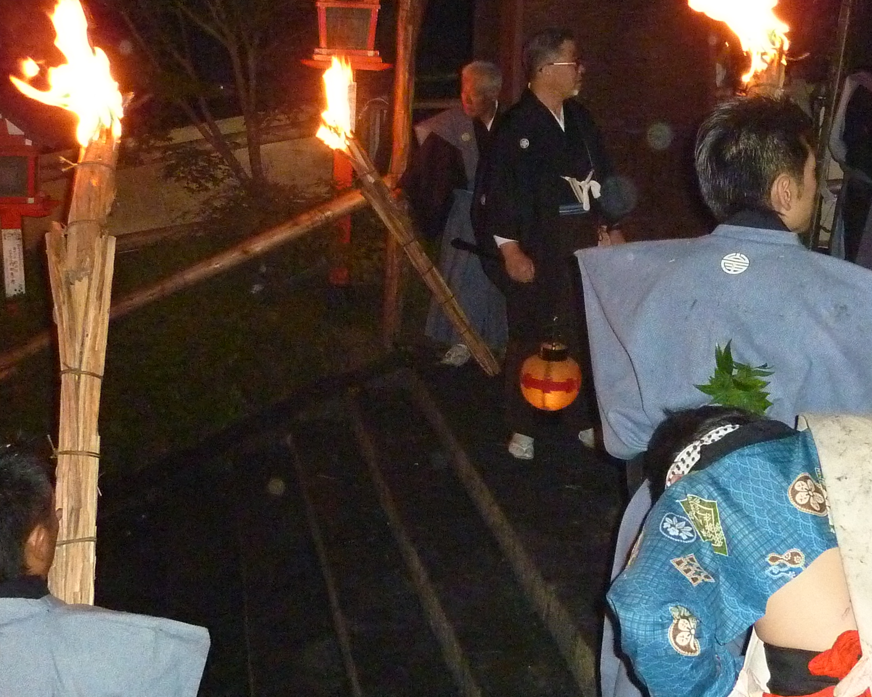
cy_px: 350
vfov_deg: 28.1
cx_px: 470
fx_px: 1393
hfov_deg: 34.7
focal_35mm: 54
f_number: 3.4
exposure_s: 1/30
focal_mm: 4.7
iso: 800
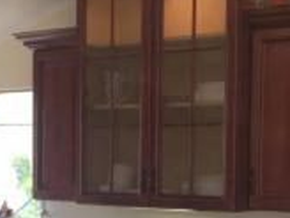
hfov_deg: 17.4
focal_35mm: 113
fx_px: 947
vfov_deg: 12.9
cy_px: 237
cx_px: 94
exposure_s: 1/58
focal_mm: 4.15
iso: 25
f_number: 2.2
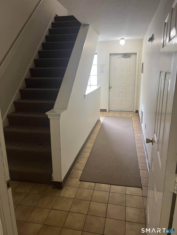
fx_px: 177
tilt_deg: -12.5
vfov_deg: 67.3
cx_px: 88
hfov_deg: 53.1
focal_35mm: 26
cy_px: 118
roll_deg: +1.1
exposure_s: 1/60
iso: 160
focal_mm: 5.7
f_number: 1.5
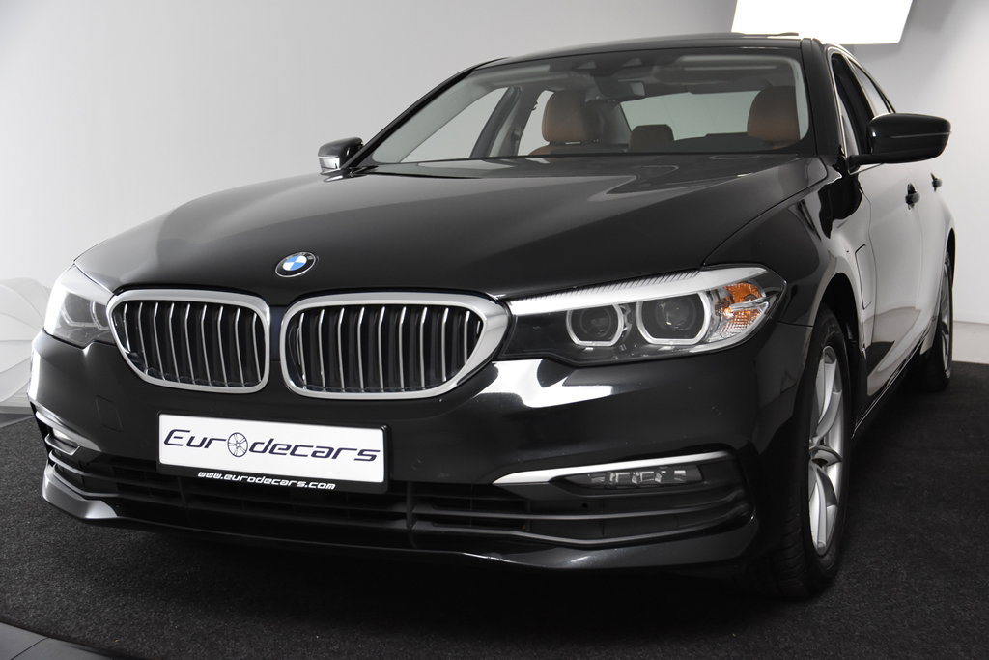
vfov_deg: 29.0
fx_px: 1278
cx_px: 494
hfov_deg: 42.3
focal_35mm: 46
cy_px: 330
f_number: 5
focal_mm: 31
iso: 1600
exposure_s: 1/100
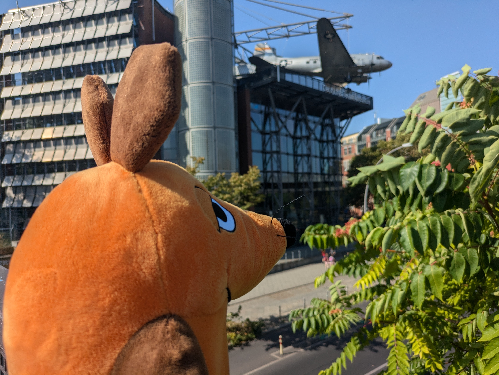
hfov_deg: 69.4
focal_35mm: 25
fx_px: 361
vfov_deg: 54.9
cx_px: 250
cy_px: 188
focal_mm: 5.43
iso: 43
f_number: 1.89
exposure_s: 1/3226
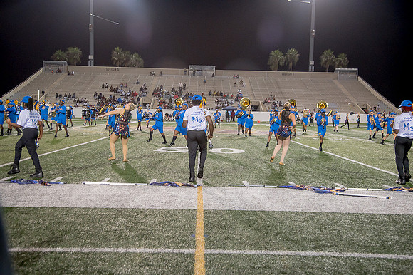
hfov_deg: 50.7
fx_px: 436
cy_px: 138
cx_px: 206
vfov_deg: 35.0
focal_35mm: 38
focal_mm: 38
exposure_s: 1/200
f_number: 4
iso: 2000
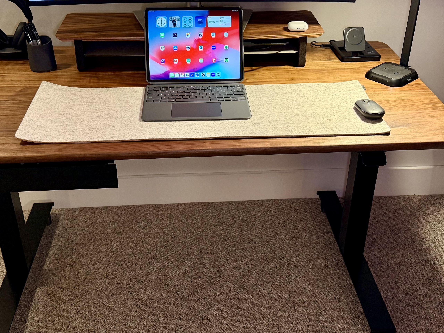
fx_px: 308
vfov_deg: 56.8
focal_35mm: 24
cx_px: 222
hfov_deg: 71.6
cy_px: 166
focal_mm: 6.76
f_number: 1.78
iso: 250
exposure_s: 1/59
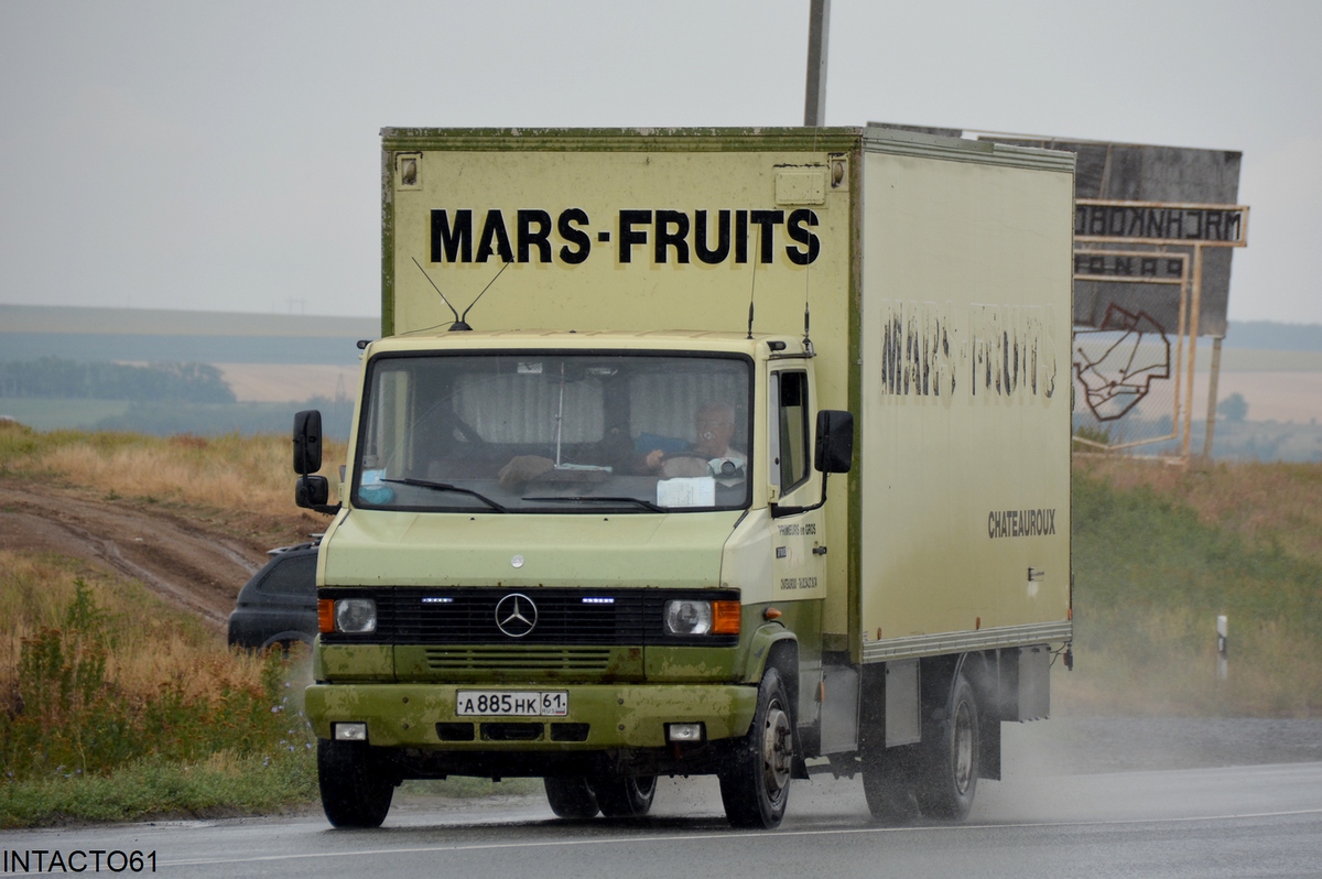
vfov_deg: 5.9
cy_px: 440
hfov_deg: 8.9
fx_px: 8531
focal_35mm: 232
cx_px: 661
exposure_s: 1/1000
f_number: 5.6
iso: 450
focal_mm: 155
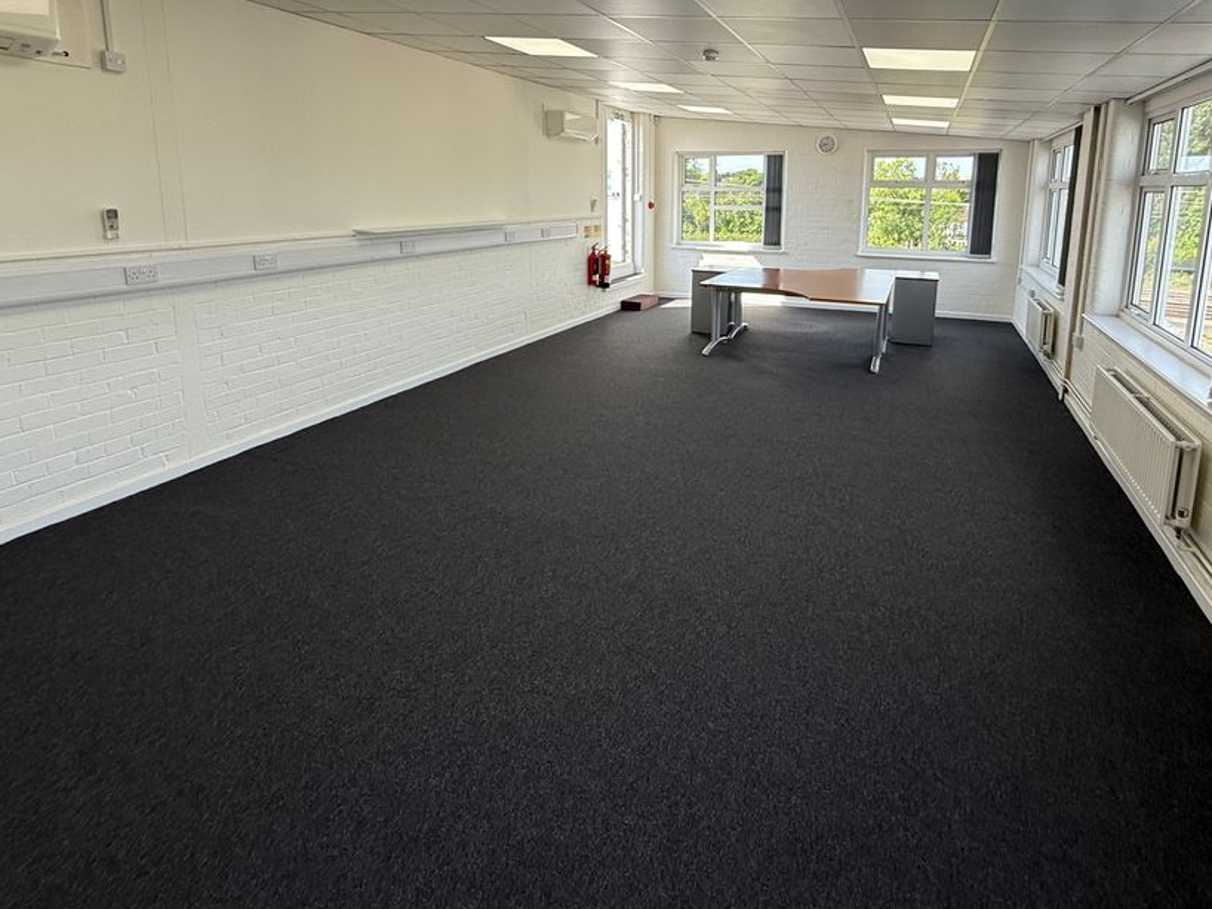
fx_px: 665
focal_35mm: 19
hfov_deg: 84.3
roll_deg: -1.3
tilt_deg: -9.4
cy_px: 298
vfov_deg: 66.7
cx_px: 676
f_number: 2.2
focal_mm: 2.22
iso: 64
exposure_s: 1/207
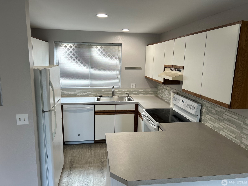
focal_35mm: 26
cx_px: 124
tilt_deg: -11.6
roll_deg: -1.3
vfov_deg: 53.1
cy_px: 93
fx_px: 186
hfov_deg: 67.3
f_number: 1.5
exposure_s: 1/120
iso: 64
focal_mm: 5.7
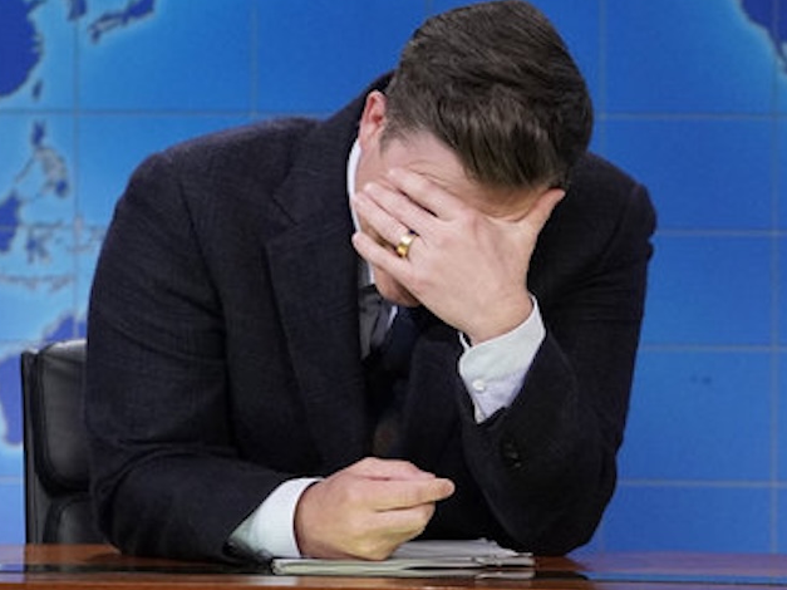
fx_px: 7615
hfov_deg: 5.9
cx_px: 928
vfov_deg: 4.4
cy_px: 195
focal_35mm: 335
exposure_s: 1/200
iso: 5000
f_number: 4.5
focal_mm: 129
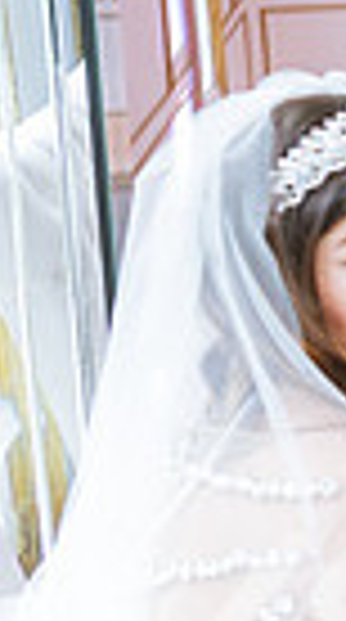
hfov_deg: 8.9
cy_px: 52
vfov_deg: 19.8
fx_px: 1740
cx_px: 1087
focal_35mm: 106
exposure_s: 1/200
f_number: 2.8
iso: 1250
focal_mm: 24
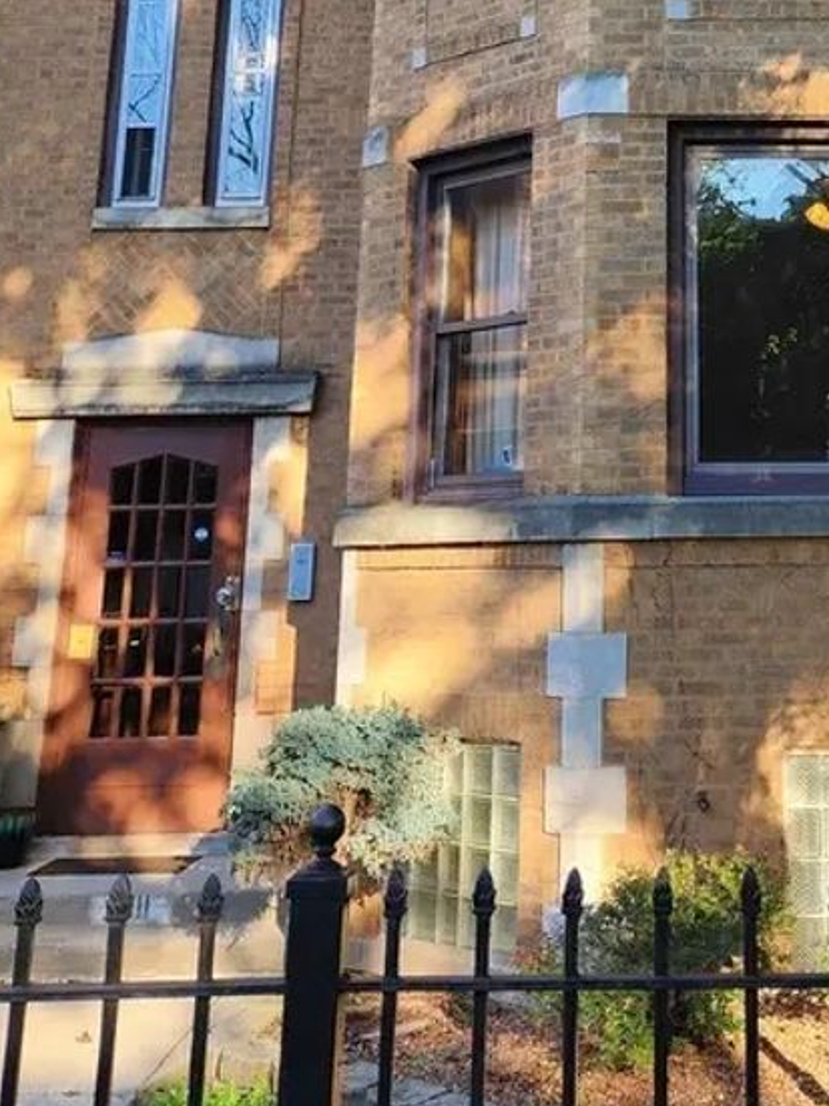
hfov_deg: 25.0
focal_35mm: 57
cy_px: -13
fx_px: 1821
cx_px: 717
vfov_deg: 31.2
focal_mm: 6.4
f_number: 1.8
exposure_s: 1/180
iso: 25
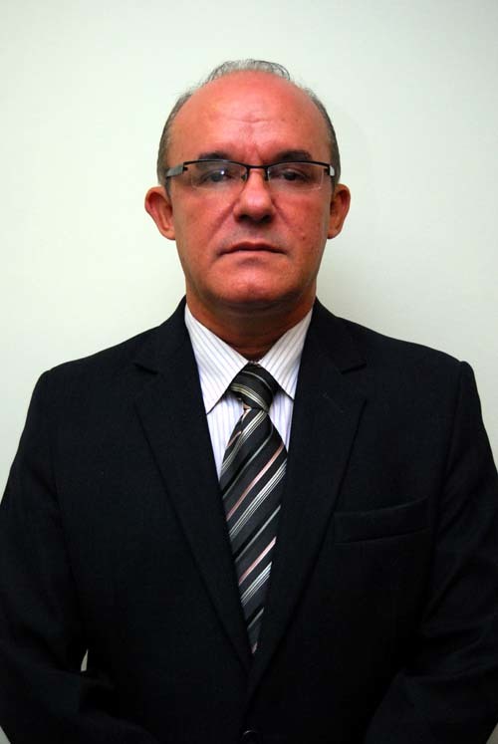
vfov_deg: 37.8
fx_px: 1086
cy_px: 372
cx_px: 249
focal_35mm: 52
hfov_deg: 25.8
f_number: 4.8
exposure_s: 1/80
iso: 800
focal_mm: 35
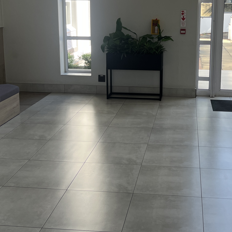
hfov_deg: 33.3
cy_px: 78
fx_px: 387
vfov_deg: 33.1
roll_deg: -1.2
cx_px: 141
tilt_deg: -11.7
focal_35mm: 51
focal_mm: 5.1
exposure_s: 1/251
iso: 40
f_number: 1.6
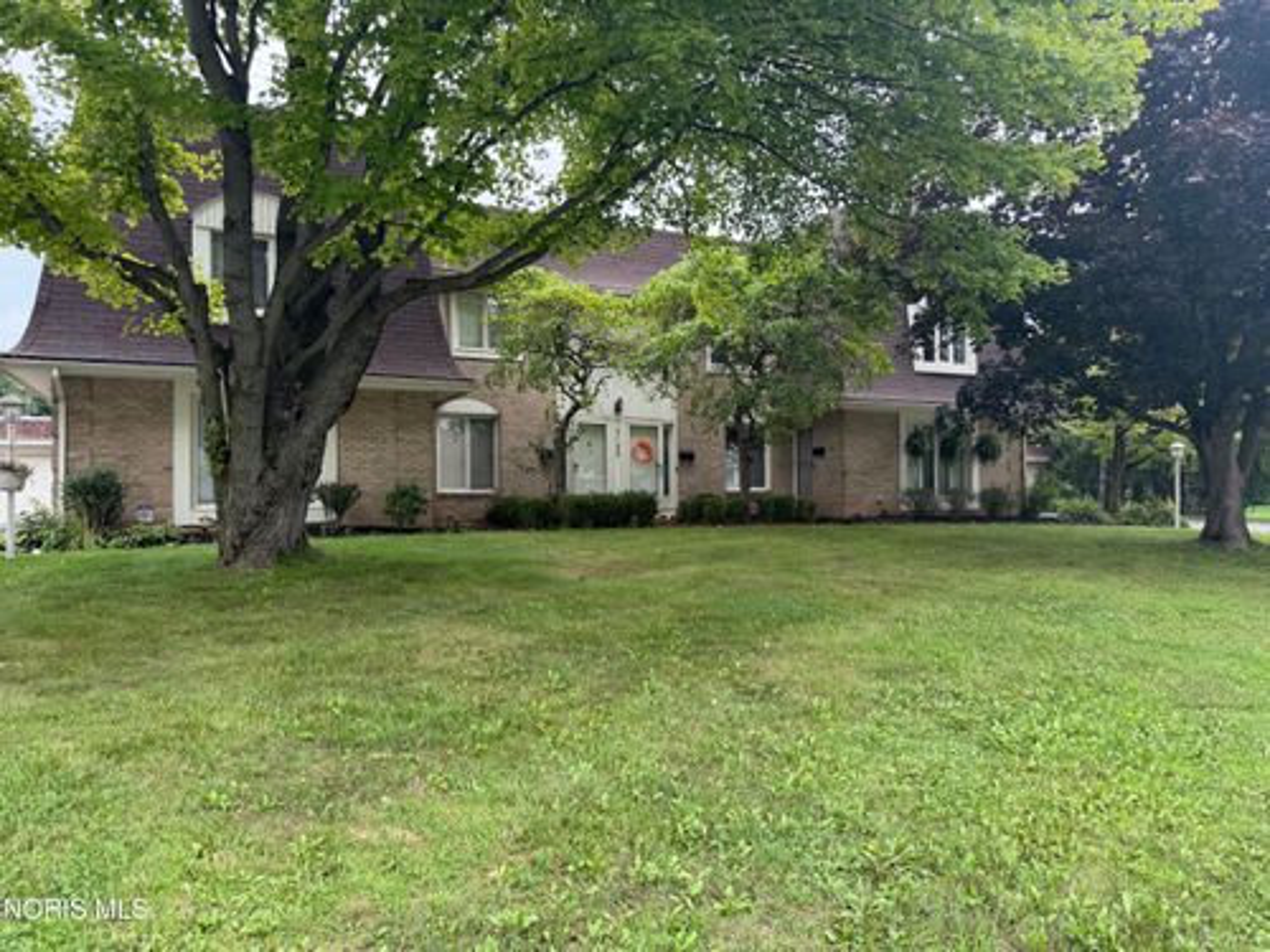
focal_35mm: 24
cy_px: 476
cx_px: 635
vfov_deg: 56.8
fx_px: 881
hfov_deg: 71.6
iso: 100
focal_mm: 6.76
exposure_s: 1/788
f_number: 1.78
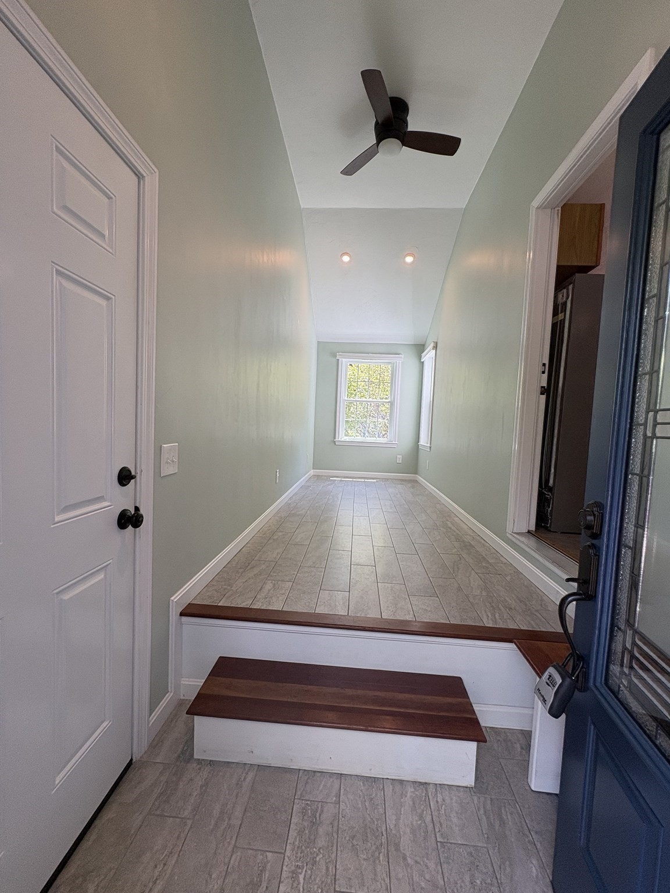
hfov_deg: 85.7
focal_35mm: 14
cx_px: 335
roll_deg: -2.7
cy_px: 446
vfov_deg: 102.1
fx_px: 361
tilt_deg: -2.5
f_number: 2.2
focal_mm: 2.22
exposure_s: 1/120
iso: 80
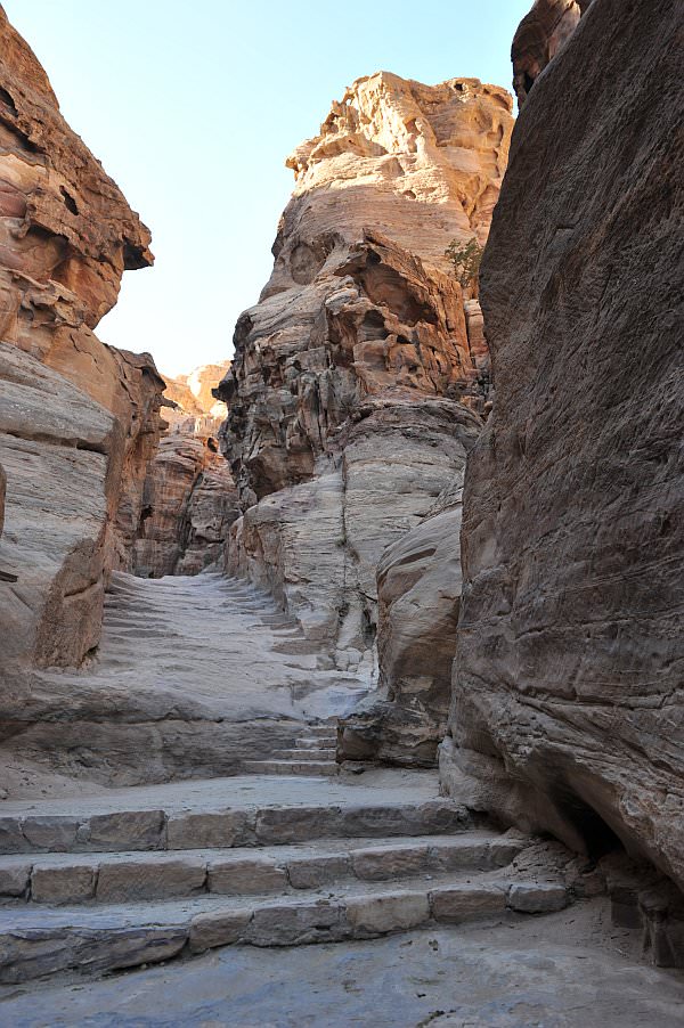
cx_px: 342
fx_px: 913
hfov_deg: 41.1
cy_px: 514
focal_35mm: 32
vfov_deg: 58.8
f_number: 5.6
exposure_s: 1/125
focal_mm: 32
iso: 200
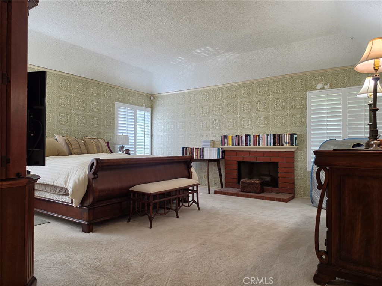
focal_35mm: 23
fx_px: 254
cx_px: 191
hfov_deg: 73.9
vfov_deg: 58.9
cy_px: 143
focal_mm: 6.5
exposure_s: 1/120
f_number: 1.4
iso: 64
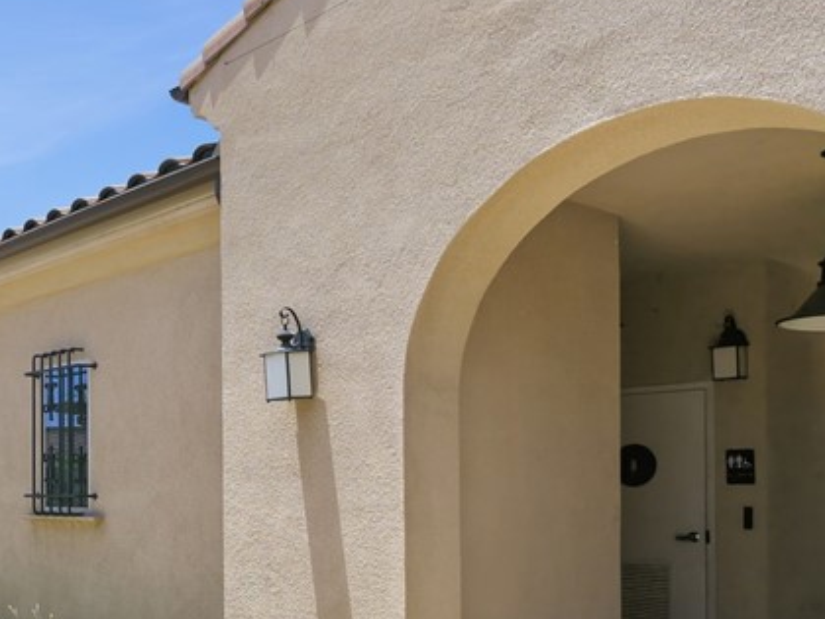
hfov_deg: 42.8
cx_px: 47
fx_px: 929
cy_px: 478
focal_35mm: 39
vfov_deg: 35.8
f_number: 2.2
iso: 100
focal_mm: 3
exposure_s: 1/800
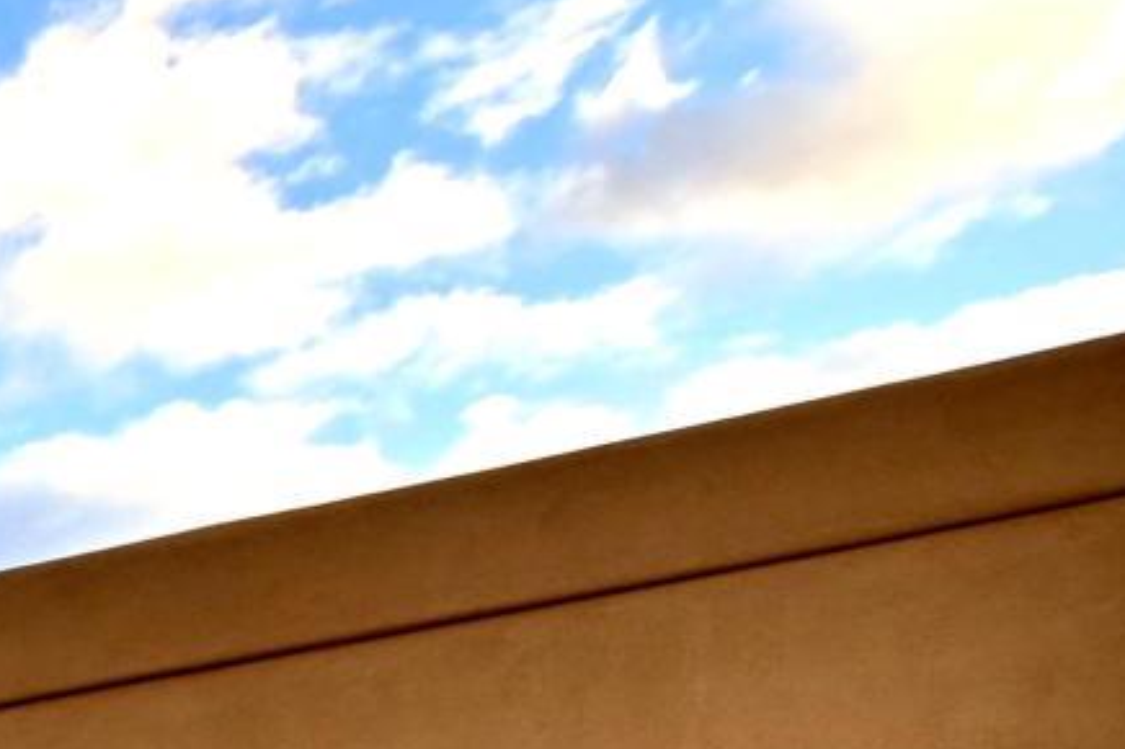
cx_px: -2296
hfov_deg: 11.1
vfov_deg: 10.4
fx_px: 3435
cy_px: 1891
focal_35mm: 110
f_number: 9
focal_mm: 16
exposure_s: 1/30
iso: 100
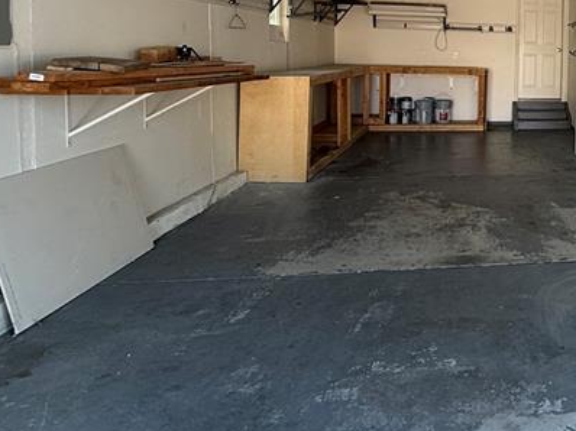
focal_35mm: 36
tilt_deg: -1.6
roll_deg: -1.4
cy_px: 89
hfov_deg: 42.3
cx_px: 611
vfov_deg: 38.2
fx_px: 599
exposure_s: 1/99
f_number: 2.2
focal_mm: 2.22
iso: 64
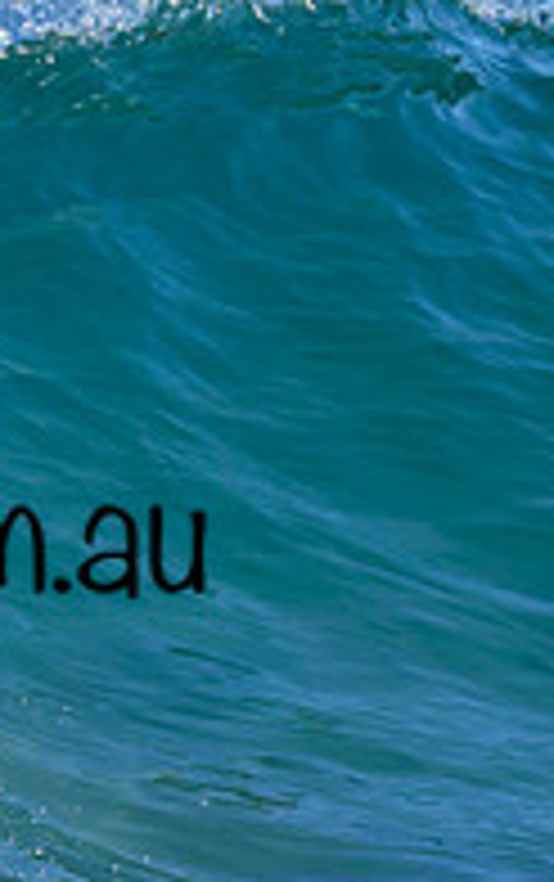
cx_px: -160
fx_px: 73248
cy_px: 260
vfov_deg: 0.7
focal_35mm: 3041
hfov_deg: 0.4
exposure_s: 1/2000
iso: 640
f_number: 6.3
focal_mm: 800
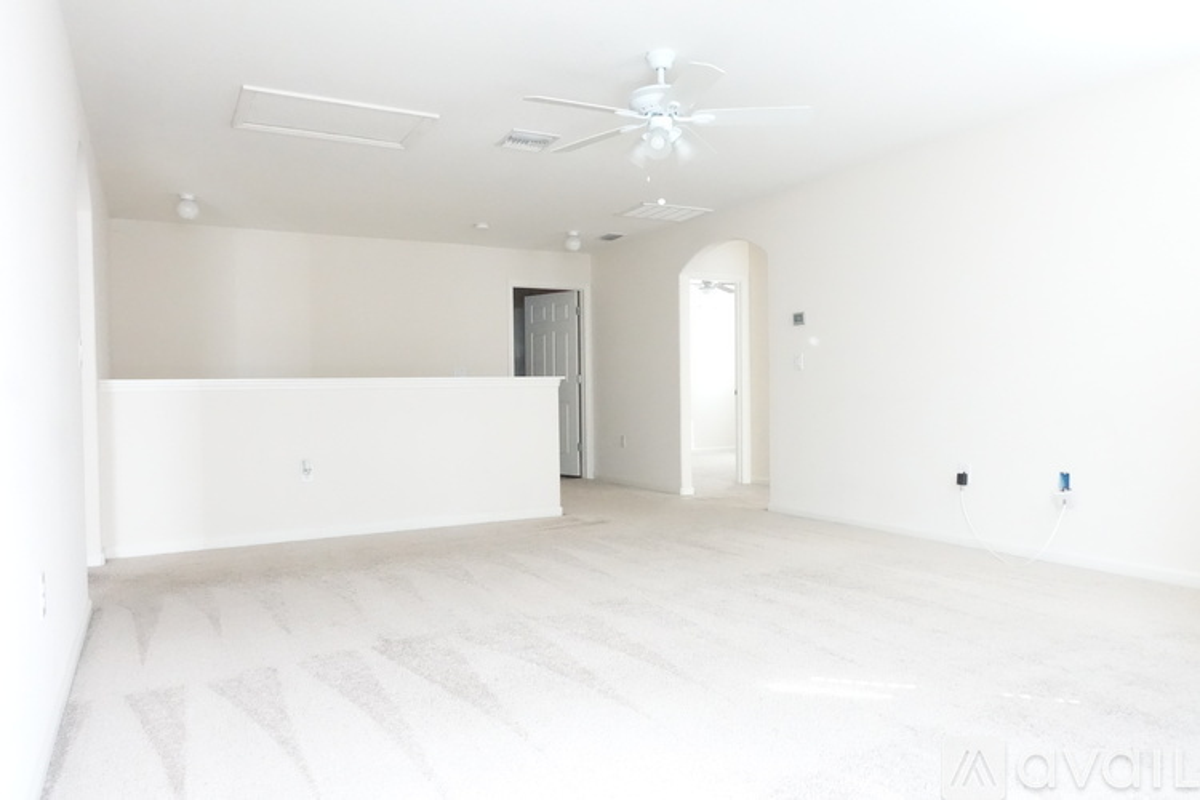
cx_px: 600
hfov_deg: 73.7
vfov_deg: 53.1
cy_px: 400
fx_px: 800
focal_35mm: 24
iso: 6400
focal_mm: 8.8
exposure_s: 1/20
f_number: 8
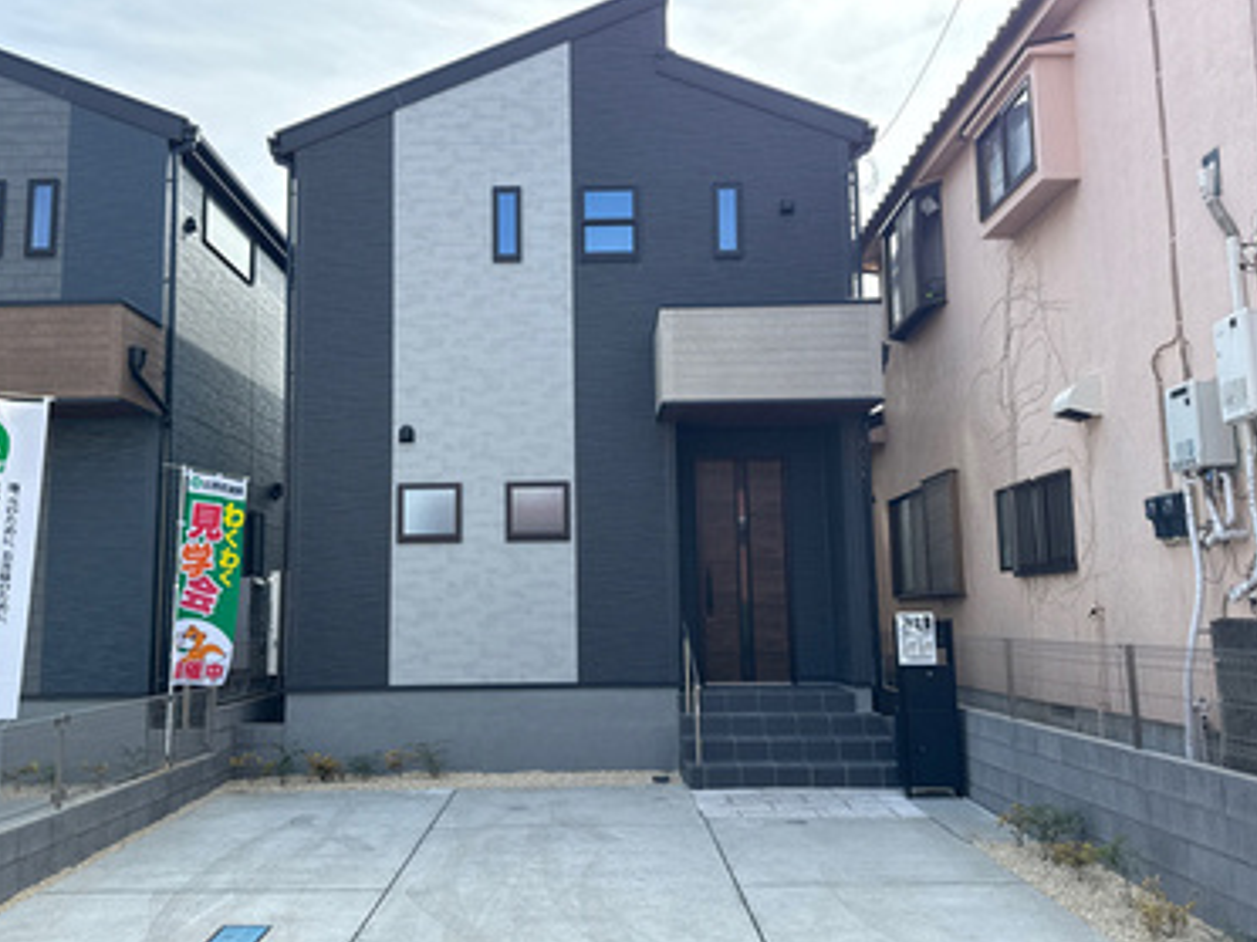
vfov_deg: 45.4
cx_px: 574
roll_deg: +1.1
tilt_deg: +8.5
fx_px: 1126
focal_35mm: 31
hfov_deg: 58.3
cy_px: 456
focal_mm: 6.76
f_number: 1.78
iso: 100
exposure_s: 1/1727
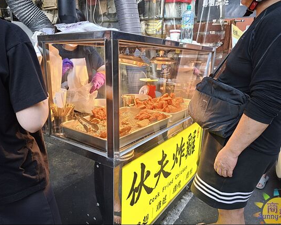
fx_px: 208
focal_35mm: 25
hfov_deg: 68.1
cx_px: 137
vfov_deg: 56.8
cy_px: 108
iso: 320
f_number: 1.6
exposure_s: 1/120
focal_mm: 6.57
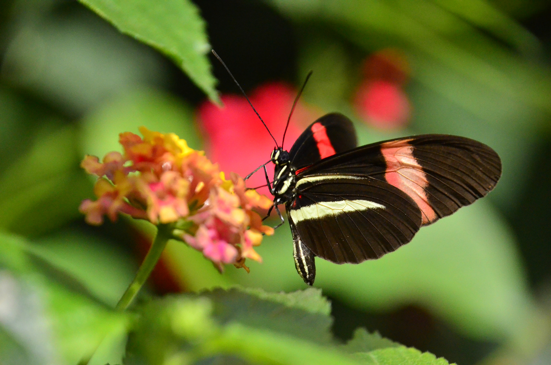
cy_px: 182
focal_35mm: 450
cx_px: 276
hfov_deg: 4.6
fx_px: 6873
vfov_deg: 3.0
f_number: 6.3
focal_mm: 300
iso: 4000
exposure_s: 1/8000
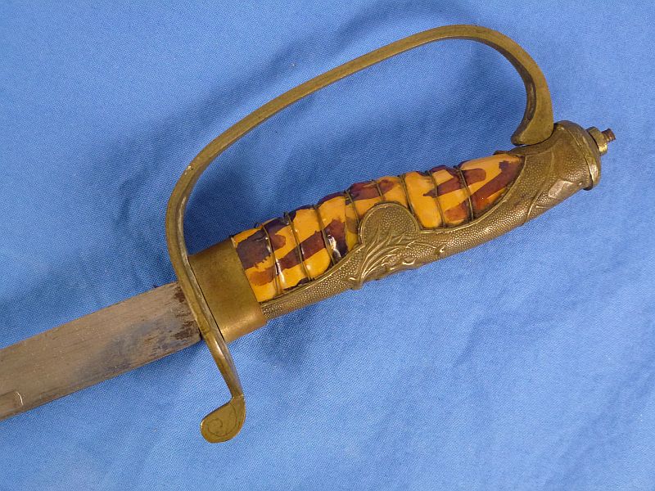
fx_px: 927
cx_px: 328
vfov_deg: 29.7
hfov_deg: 38.9
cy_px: 246
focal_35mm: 49
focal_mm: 8.7
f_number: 4.1
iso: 320
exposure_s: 1/80
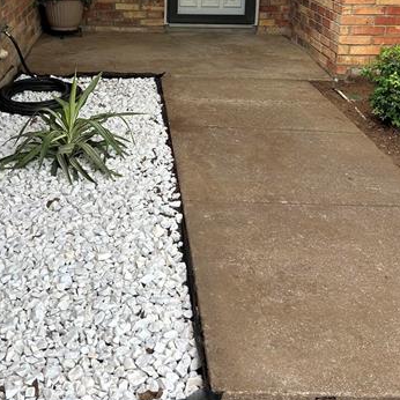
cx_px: 153
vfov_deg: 32.5
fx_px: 667
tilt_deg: -15.3
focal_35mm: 51
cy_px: 81
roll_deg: -1.3
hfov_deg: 33.2
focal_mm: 5.7
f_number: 1.5
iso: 50
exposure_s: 1/121
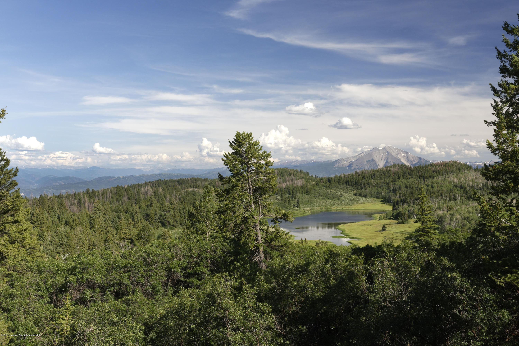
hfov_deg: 41.1
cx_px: 260
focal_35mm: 48
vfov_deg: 28.1
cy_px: 173
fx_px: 692
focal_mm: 48
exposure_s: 1/640
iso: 500
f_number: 8
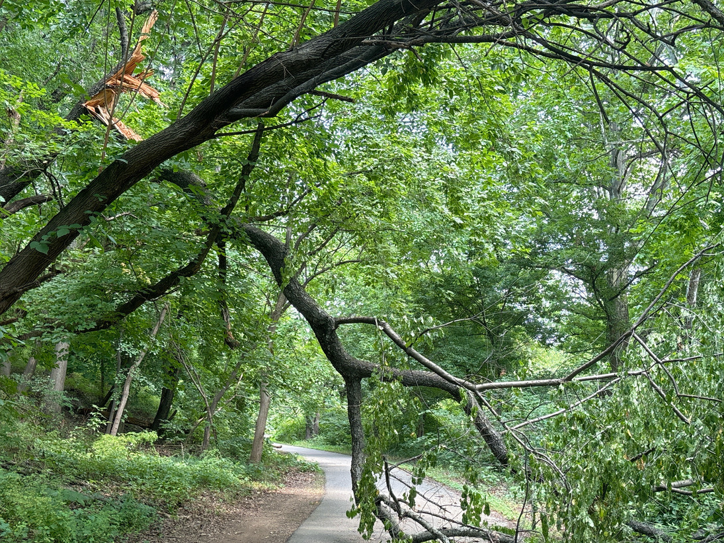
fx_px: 795
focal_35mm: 38
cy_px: 341
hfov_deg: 49.0
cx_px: 340
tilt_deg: +5.4
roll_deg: -0.3
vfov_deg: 37.5
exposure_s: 1/121
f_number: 1.6
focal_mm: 5.96
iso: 80
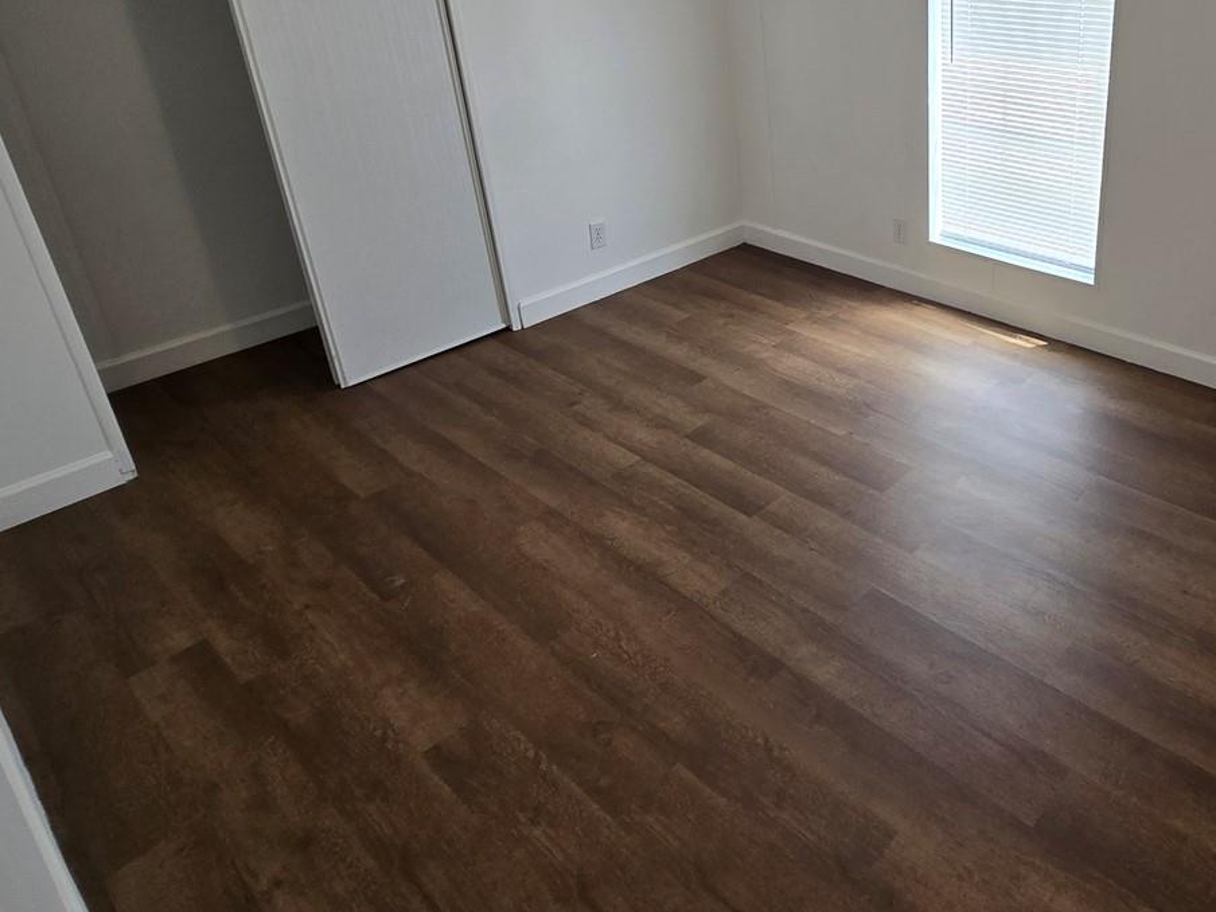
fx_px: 808
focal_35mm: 23
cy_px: 257
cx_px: 915
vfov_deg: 56.7
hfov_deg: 69.0
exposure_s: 1/120
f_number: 2.2
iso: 64
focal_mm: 2.2
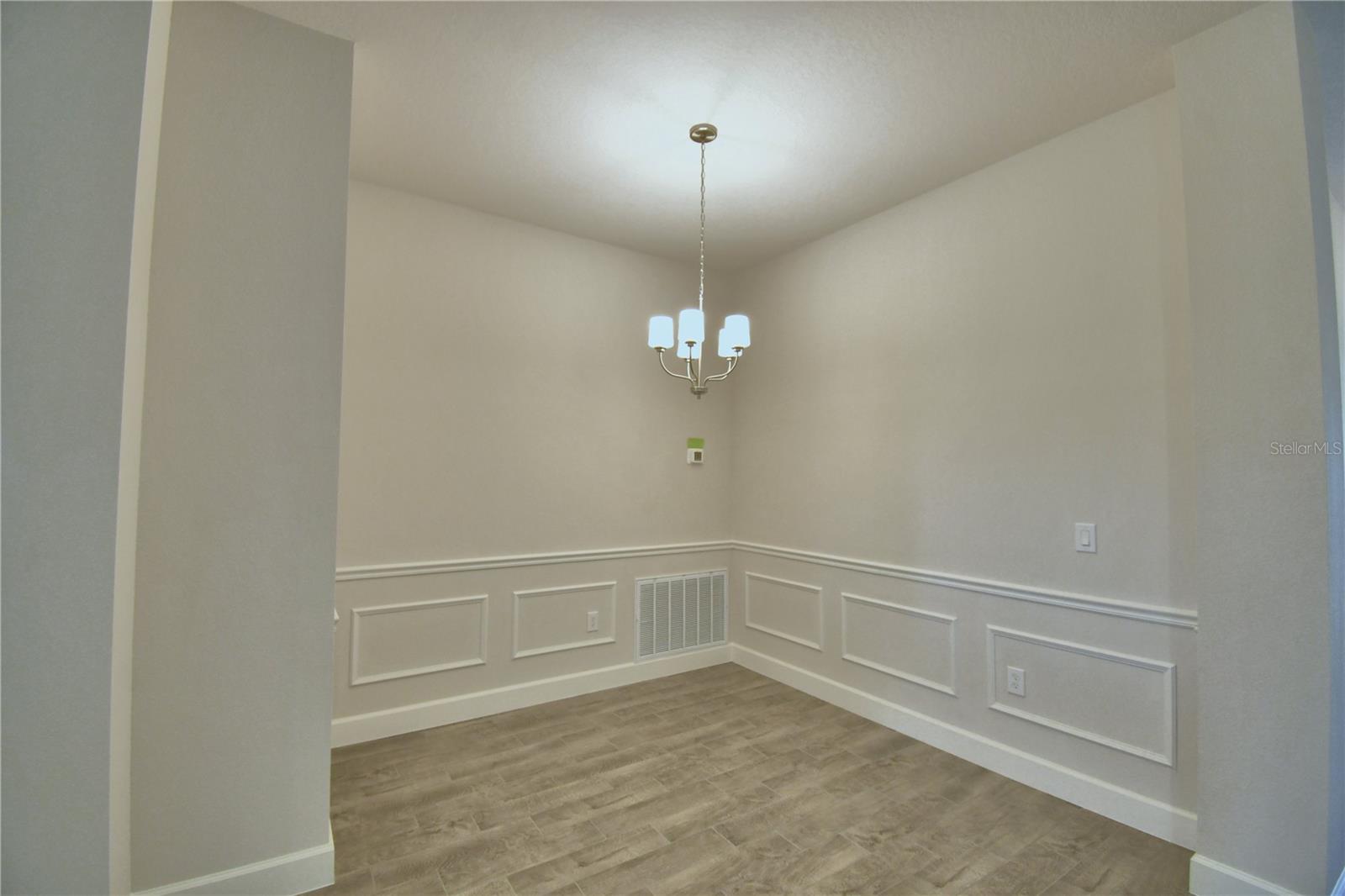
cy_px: 448
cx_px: 672
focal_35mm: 15
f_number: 4.5
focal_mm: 10
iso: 400
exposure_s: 1/60
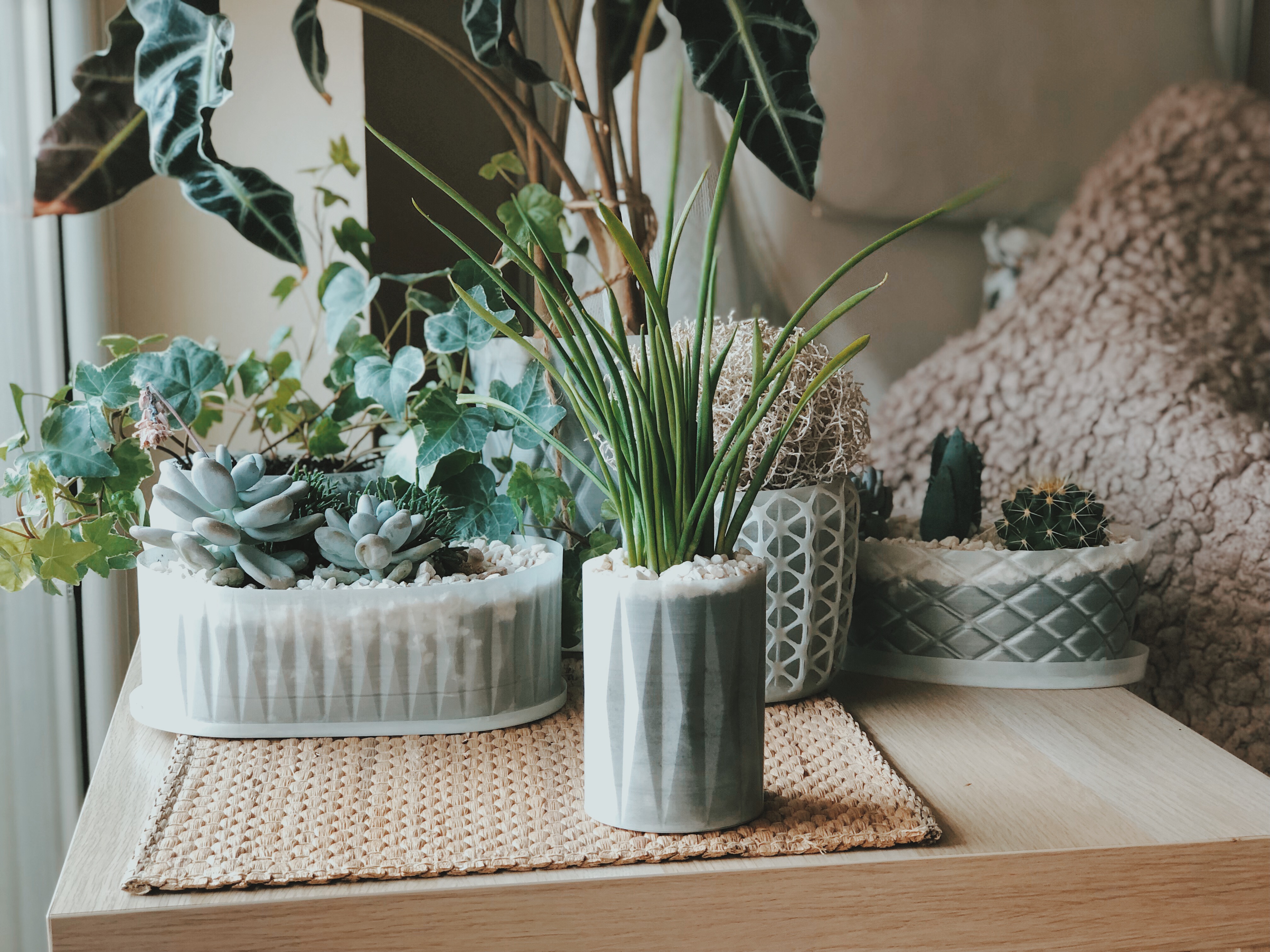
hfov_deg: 33.8
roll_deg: +0.8
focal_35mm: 57
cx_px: 635
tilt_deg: -9.4
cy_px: 476
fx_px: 2091
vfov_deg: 25.7
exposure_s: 1/30
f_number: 2.8
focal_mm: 6.6
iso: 32
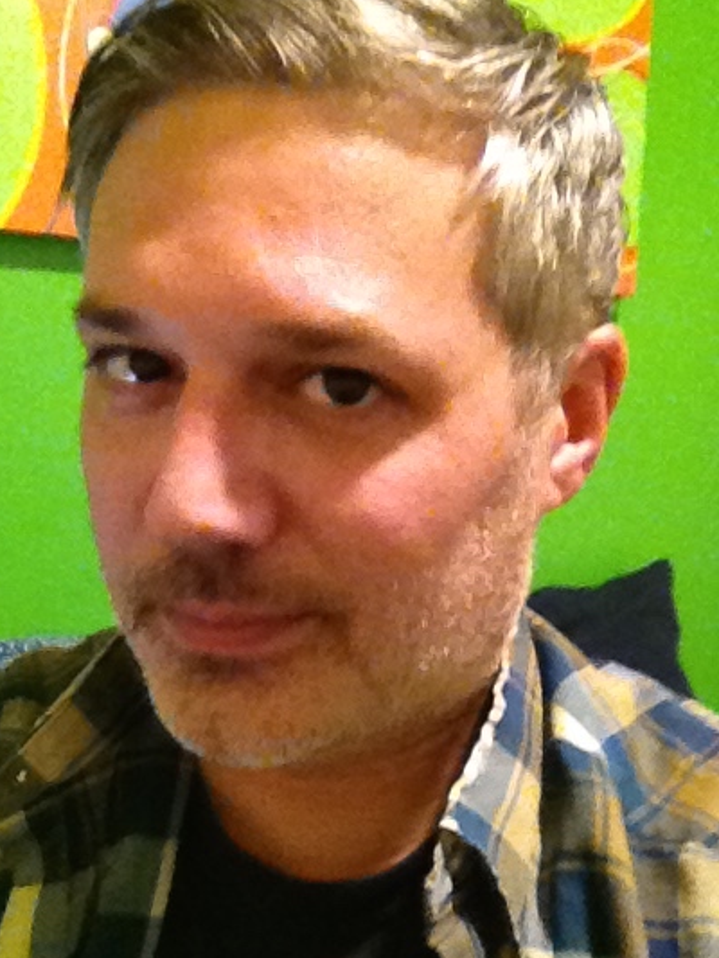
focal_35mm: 42
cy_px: 509
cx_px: 291
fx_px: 1163
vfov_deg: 44.8
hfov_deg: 34.3
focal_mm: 1.85
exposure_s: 1/30
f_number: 2.4
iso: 800
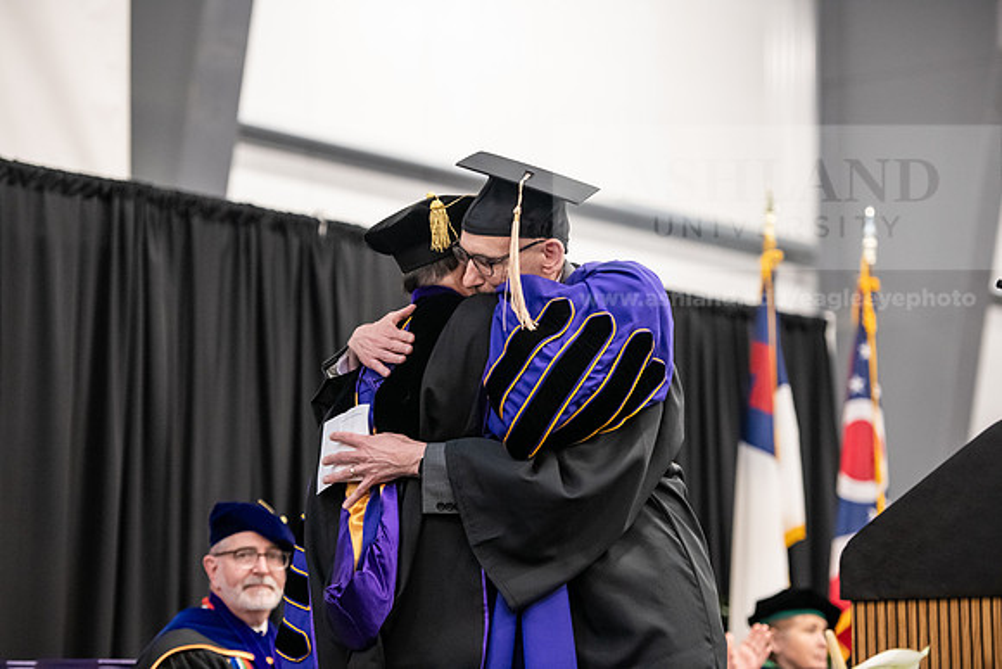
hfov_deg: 17.1
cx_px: 501
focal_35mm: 120
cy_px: 334
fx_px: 3341
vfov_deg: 11.4
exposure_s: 1/200
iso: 3200
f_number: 3.2
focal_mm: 120
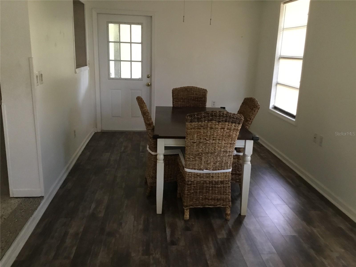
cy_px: 134
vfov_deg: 45.4
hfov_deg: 58.4
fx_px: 319
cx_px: 178
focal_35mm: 31
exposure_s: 1/30
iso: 160
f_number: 2.4
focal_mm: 3.3
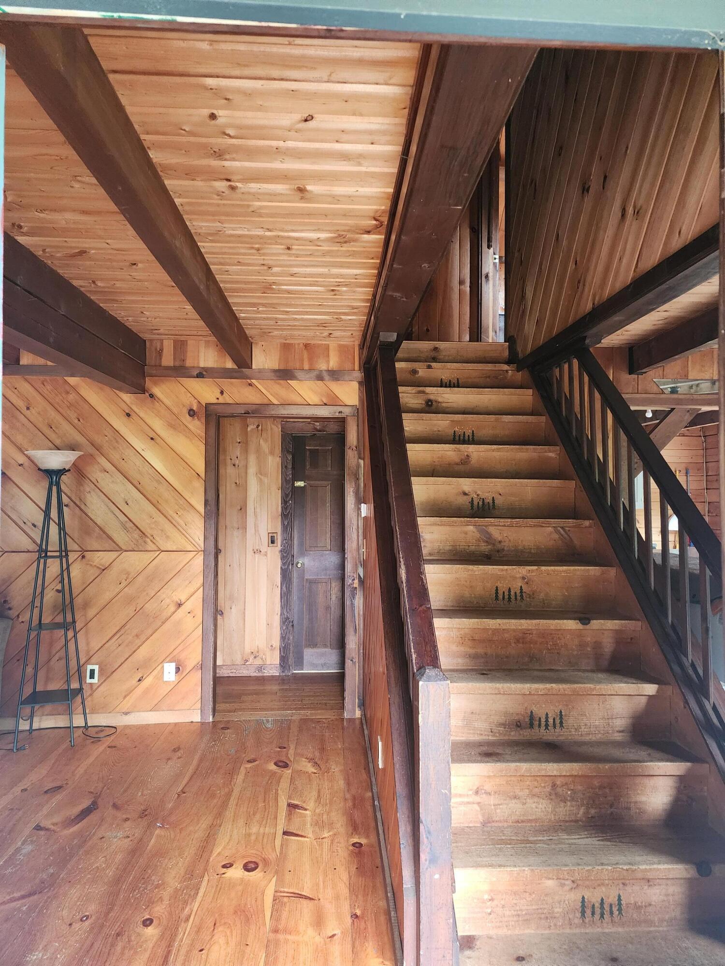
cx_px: 362
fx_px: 642
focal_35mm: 23
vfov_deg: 73.9
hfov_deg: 58.9
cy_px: 483
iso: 640
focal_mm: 6.4
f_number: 1.8
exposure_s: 1/60
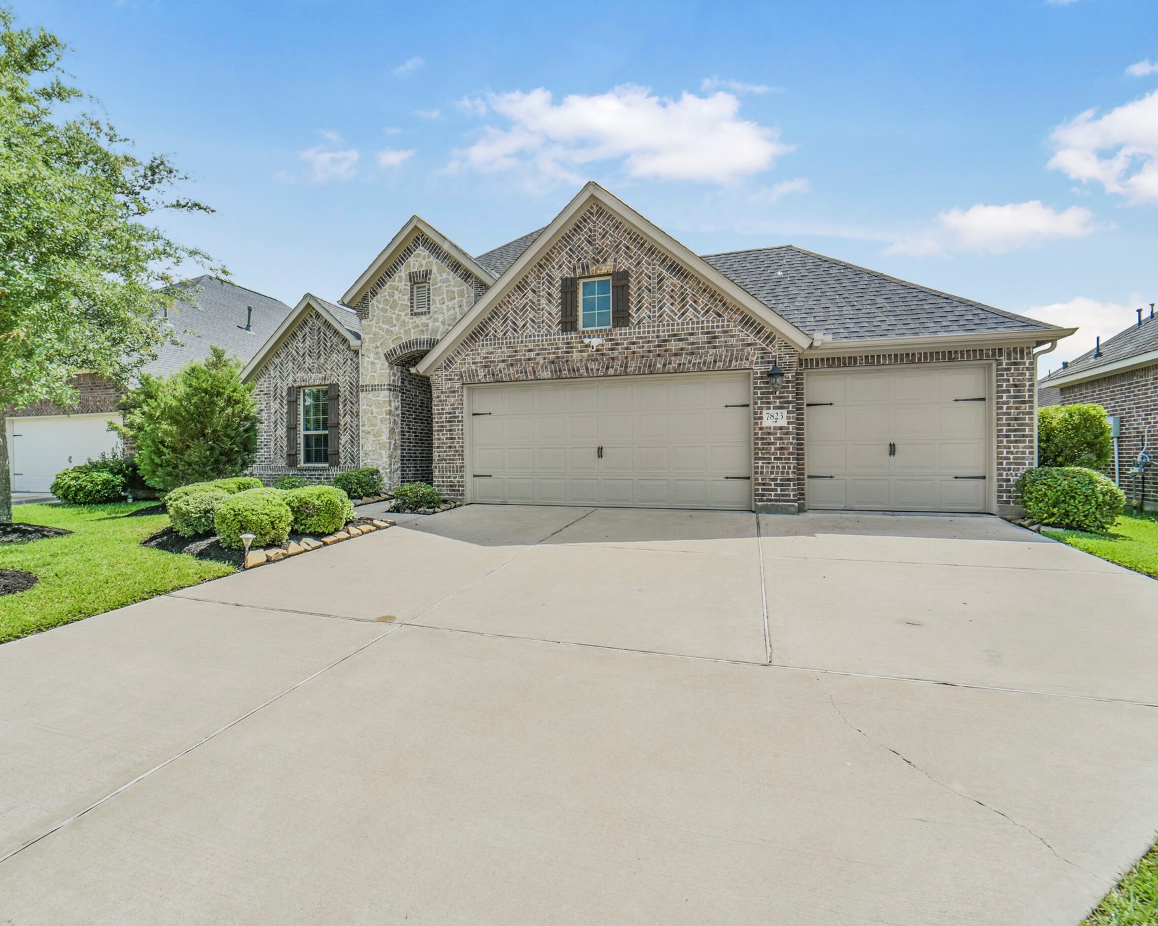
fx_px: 548
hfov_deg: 93.0
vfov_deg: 80.4
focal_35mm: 16
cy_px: 468
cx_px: 539
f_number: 11
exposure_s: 1/1000
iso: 500
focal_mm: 14
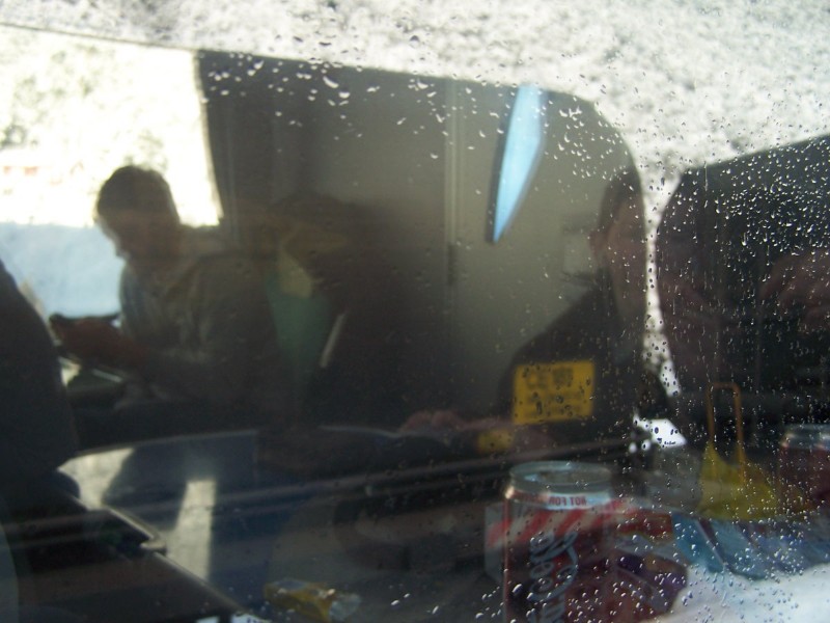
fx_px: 911
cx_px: 415
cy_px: 312
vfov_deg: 37.7
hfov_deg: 49.0
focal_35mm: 38
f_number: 2.8
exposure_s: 1/90
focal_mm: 6.3
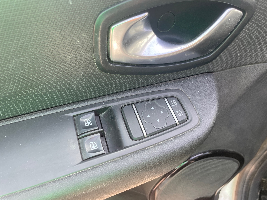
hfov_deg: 67.3
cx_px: 134
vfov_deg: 53.1
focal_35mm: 26
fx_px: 201
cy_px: 100
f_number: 1.6
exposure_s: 1/121
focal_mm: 4.2
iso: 50
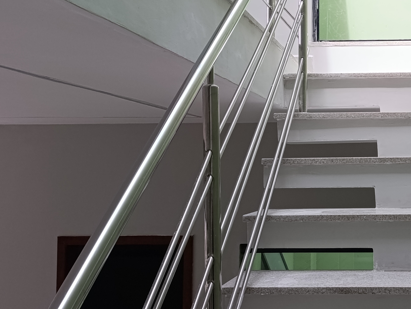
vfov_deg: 26.1
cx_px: 374
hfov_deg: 32.5
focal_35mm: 56
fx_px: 666
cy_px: 118
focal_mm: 6.14
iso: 50
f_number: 1.6
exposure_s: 1/120
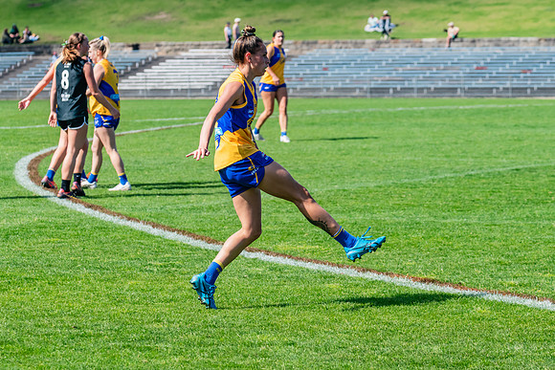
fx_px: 2738
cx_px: 278
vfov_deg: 7.7
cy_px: 185
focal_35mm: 178
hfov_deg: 11.6
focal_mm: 170
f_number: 9
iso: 800
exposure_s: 1/1600
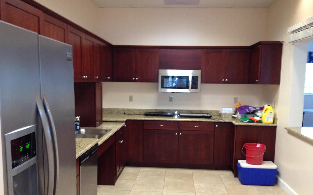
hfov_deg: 51.5
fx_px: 324
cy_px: 118
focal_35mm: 38
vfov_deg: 33.5
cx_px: 158
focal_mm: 4.28
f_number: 2.4
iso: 80
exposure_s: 1/20
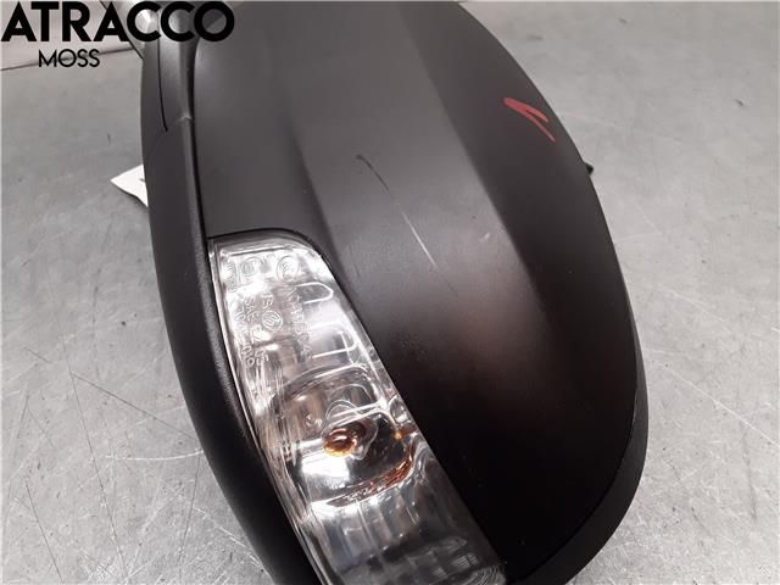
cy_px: 292
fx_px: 631
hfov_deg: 63.4
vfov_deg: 49.7
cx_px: 390
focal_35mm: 28
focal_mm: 2.91
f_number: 1.9
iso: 100
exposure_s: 1/108
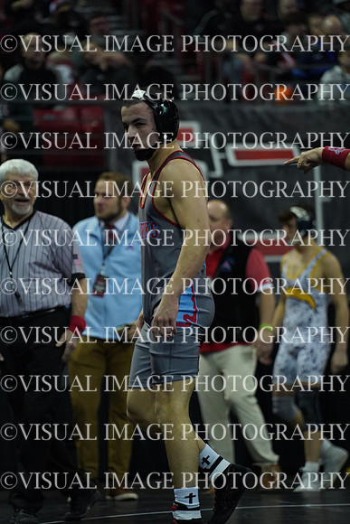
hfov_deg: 9.2
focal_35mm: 150
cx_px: 175
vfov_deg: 13.7
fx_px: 2186
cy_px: 262
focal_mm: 150
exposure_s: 1/1600
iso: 6400
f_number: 2.8
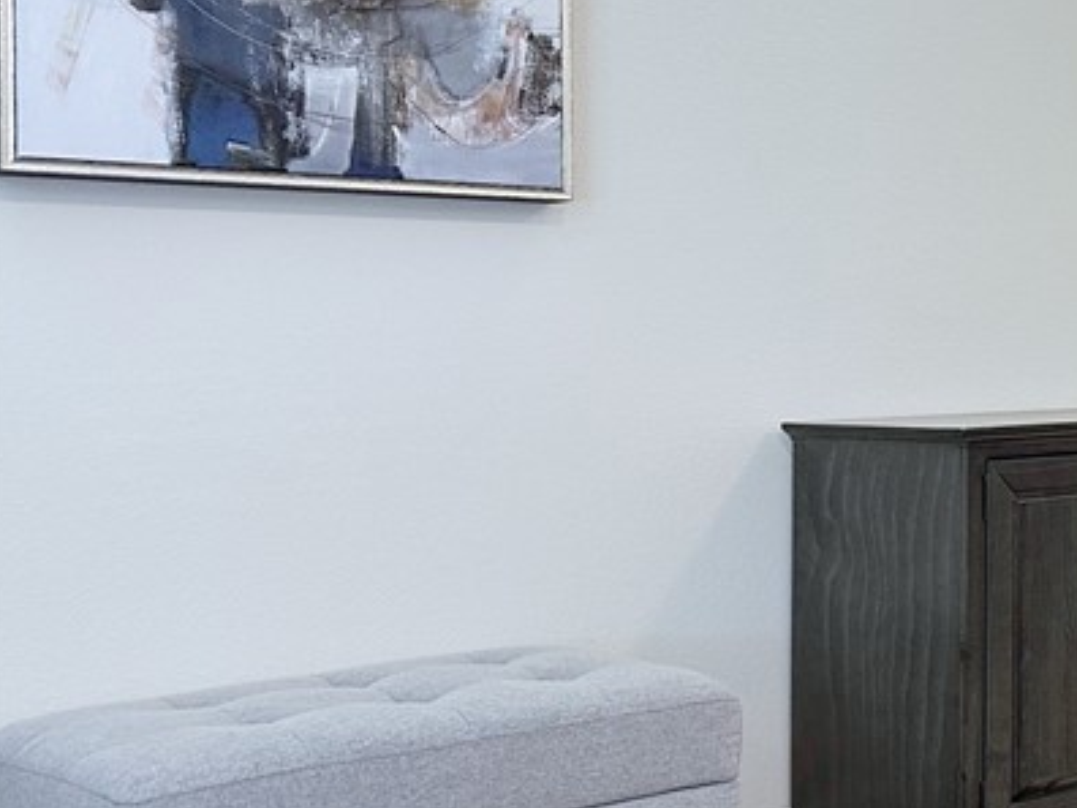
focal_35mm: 62
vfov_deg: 23.6
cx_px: 1373
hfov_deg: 26.7
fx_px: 1929
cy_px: 346
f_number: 1.78
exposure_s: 1/120
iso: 200
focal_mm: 6.86
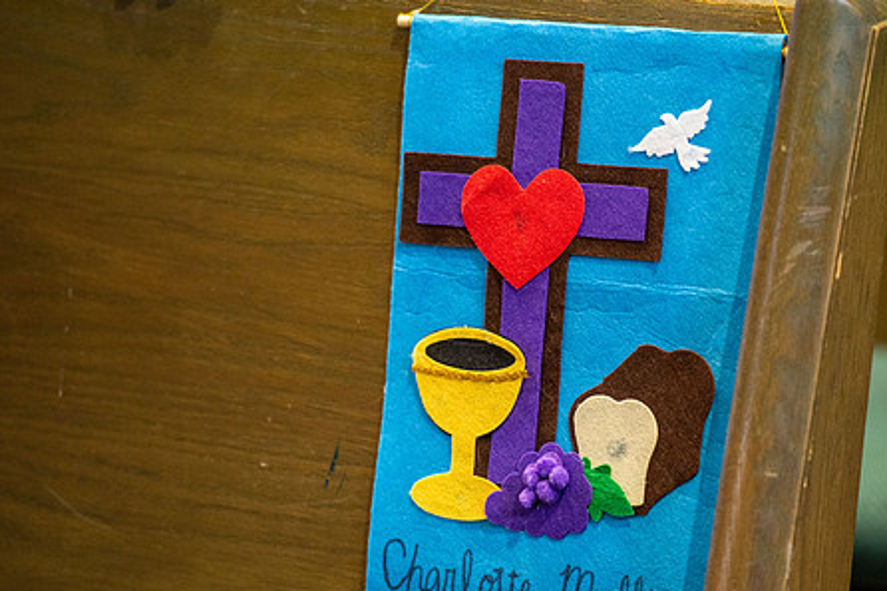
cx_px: 561
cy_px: 275
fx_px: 6403
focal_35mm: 260
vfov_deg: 5.3
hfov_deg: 7.9
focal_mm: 200
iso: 1600
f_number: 2.8
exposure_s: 1/125
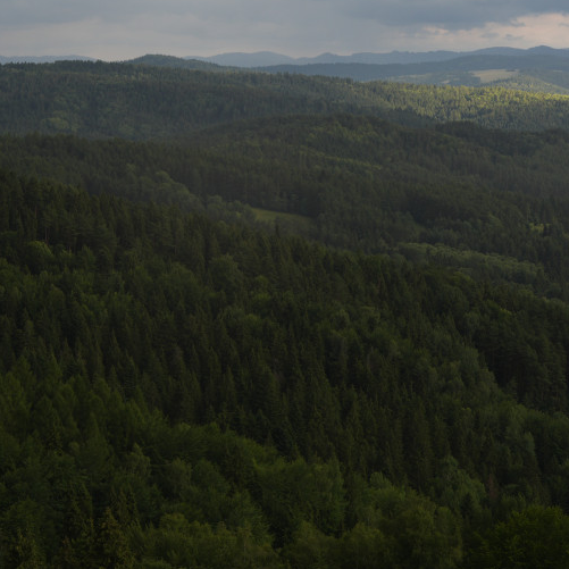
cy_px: 249
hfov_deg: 19.2
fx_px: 1674
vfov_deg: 19.3
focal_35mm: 90
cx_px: 193
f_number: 8
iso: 250
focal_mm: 50
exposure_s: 1/125
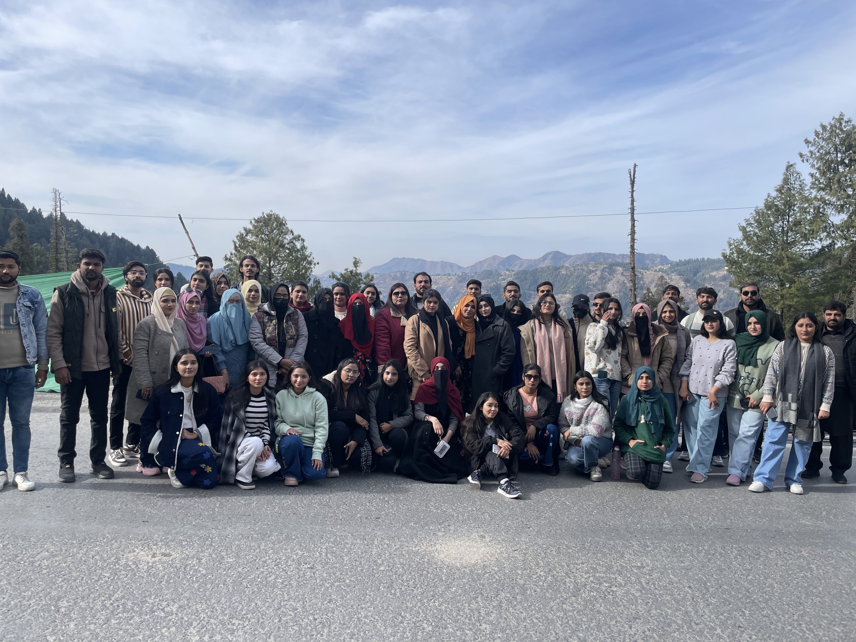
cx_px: 428
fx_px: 643
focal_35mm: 26
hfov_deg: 67.3
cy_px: 321
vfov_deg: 53.1
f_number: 1.6
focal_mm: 4.2
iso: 32
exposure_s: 1/2882
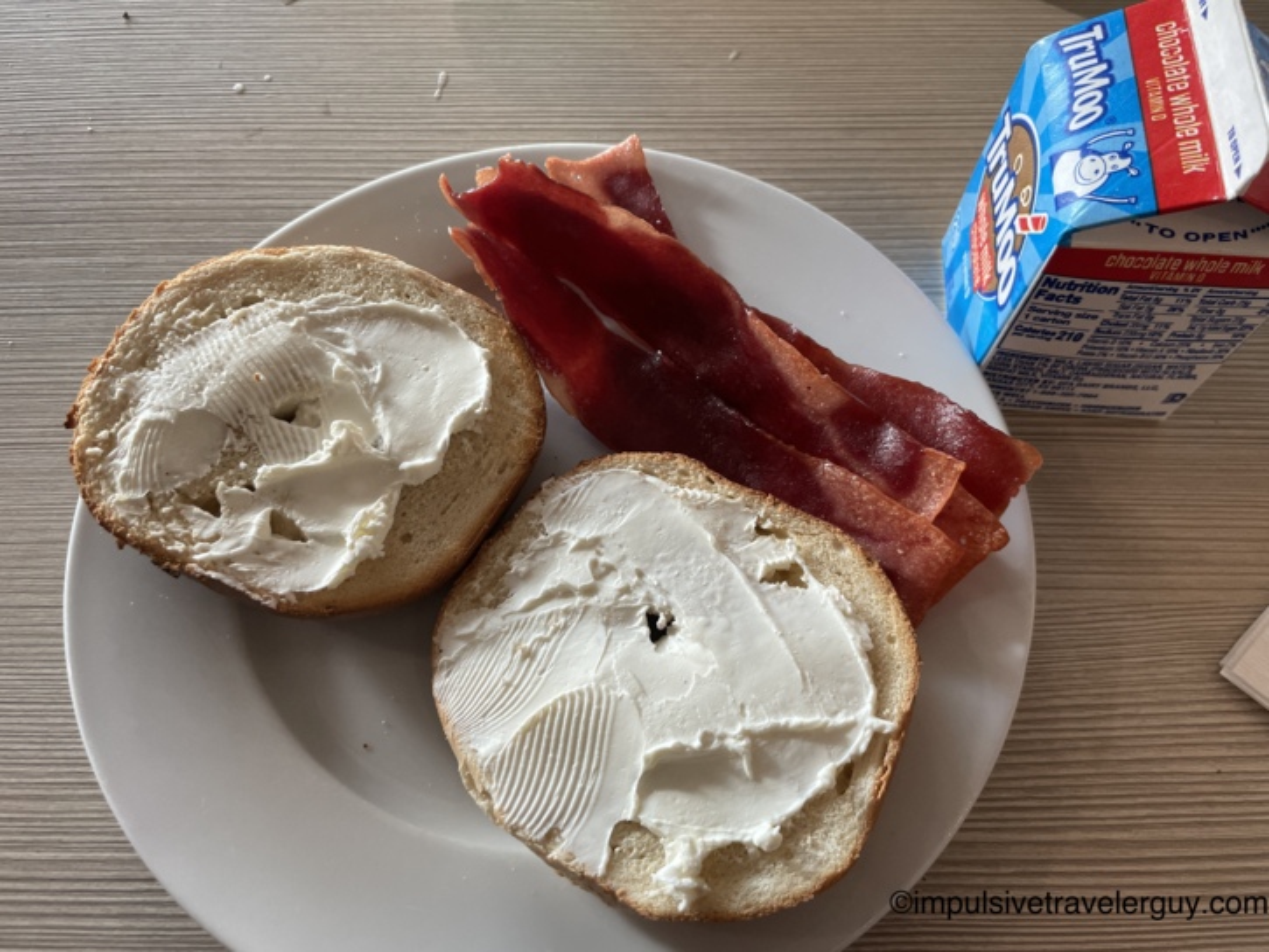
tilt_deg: -64.2
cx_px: 634
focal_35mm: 26
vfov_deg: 53.1
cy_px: 476
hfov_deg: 67.3
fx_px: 953
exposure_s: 1/120
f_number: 1.6
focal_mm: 4.2
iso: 100
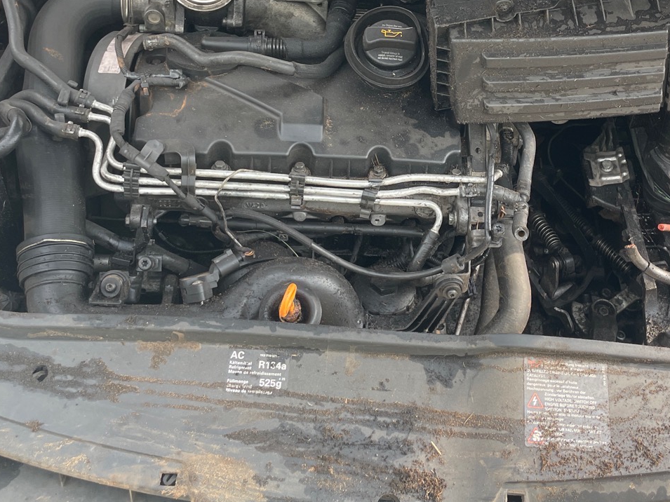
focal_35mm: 49
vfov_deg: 29.2
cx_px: 409
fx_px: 948
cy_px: 123
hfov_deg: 38.7
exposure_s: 1/247
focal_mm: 4.2
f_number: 1.6
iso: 32
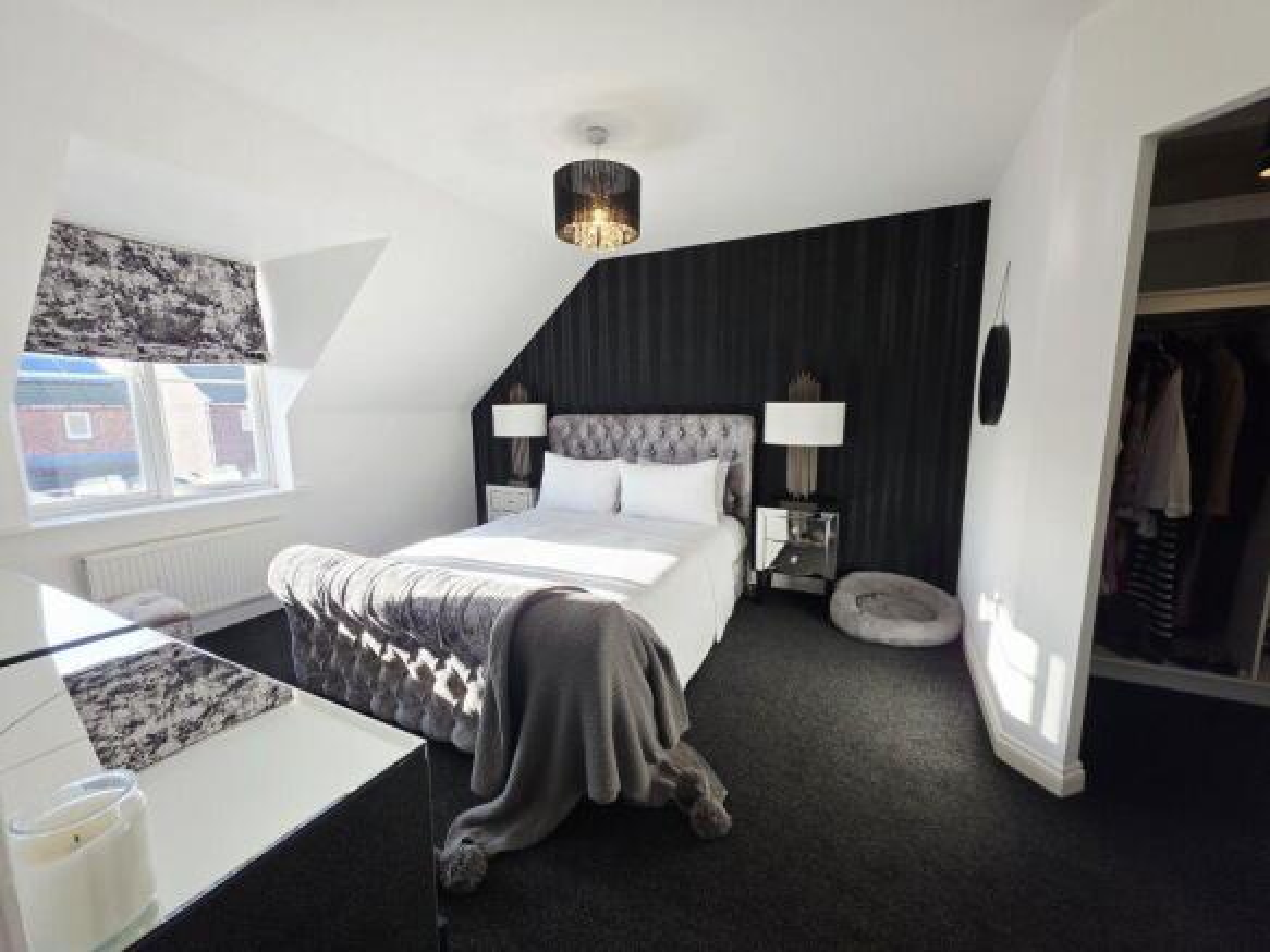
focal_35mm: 13
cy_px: 476
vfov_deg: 89.9
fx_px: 477
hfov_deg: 106.2
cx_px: 635
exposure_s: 1/120
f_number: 1.9
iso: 40
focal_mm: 2.2
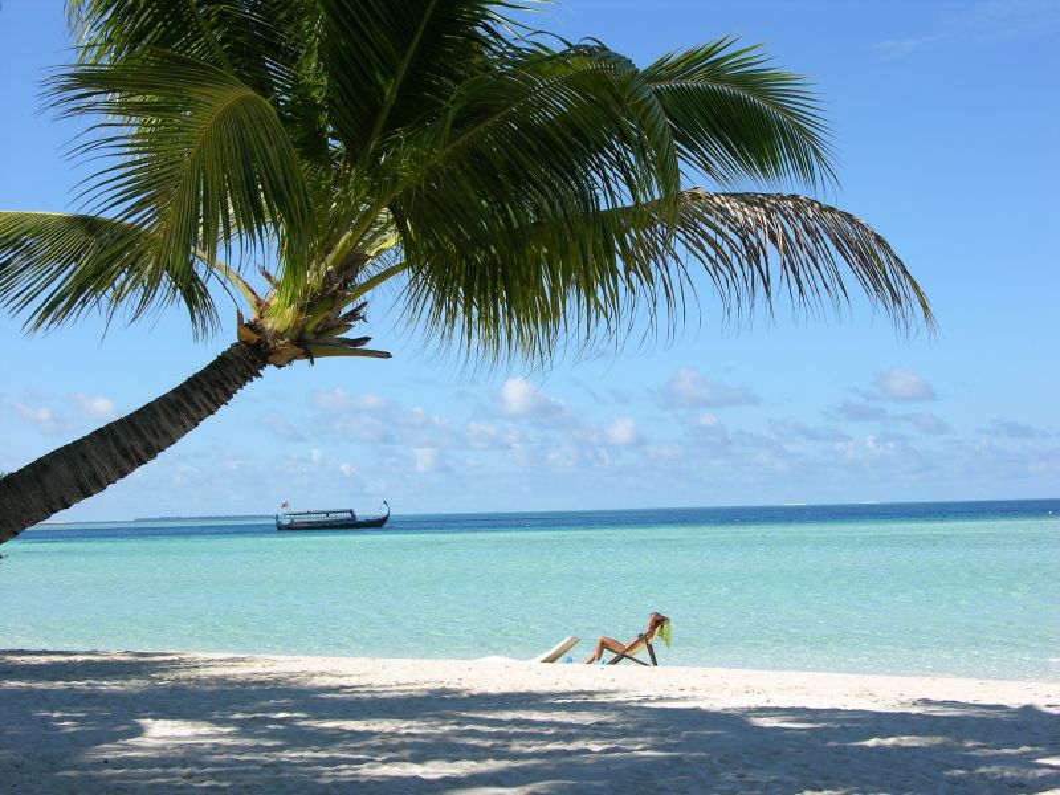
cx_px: 530
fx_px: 1899
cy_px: 398
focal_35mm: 62
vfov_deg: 23.7
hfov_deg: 31.2
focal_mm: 15.7
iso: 50
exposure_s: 1/250
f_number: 5.7
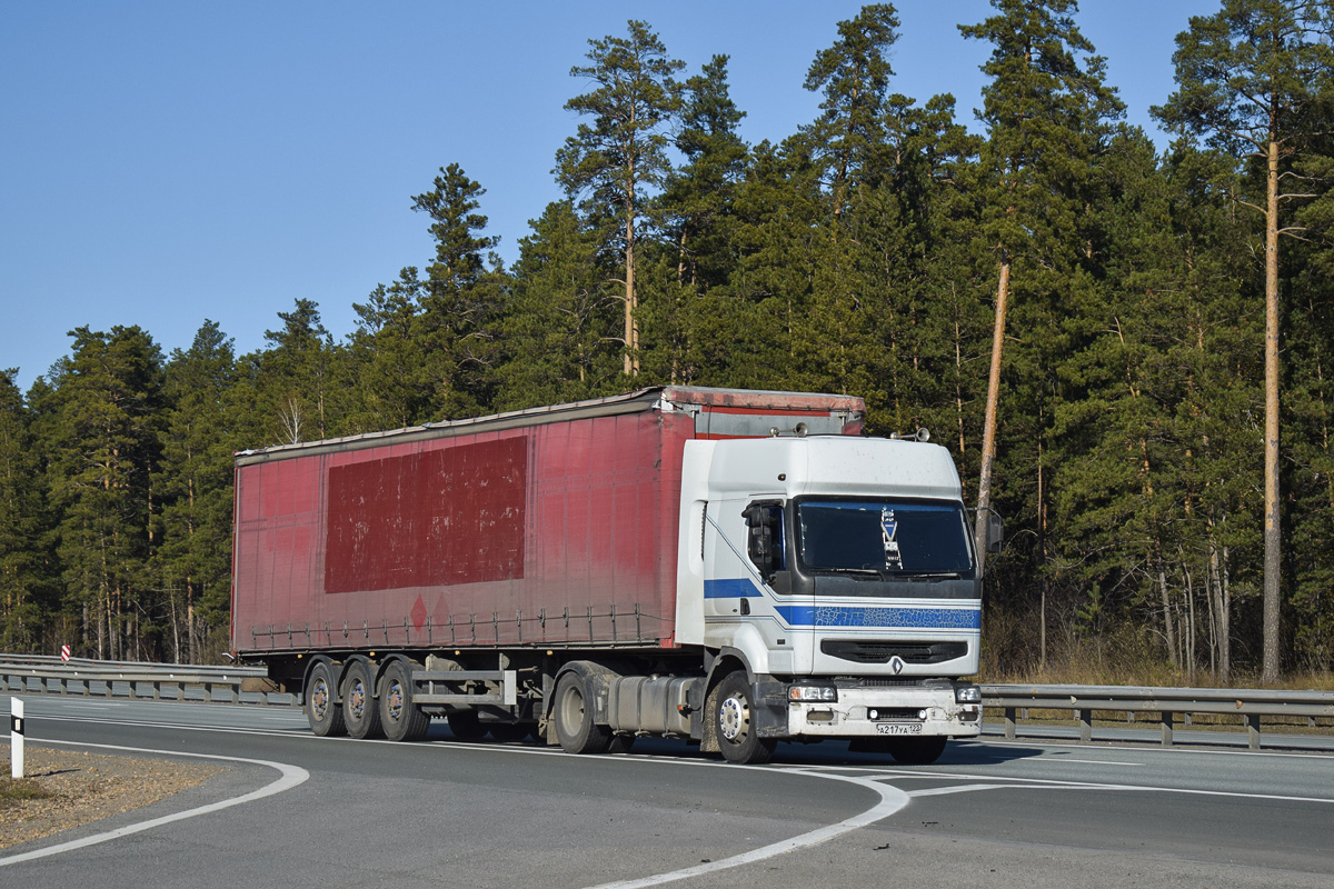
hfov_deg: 24.6
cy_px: 444
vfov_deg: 16.6
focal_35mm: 82
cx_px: 667
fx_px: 3057
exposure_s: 1/1600
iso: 200
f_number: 7.1
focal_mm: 55
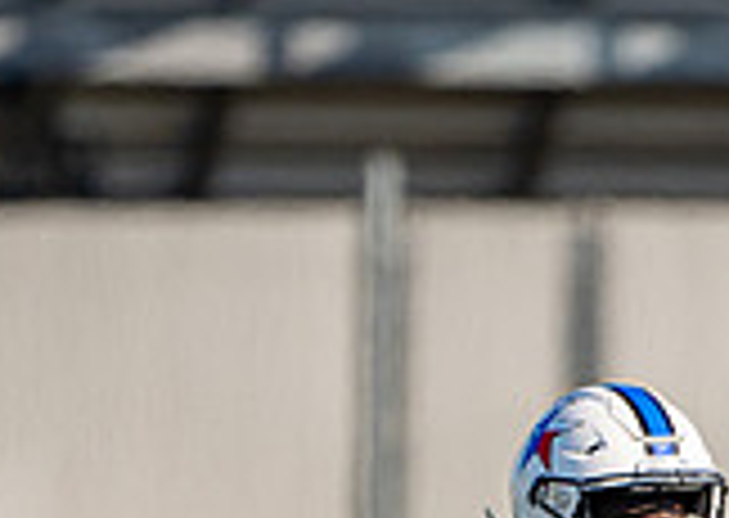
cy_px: 948
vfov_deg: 0.8
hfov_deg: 1.1
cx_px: 772
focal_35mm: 1848
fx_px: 38182
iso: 320
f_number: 5.6
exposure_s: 1/2000
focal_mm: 400
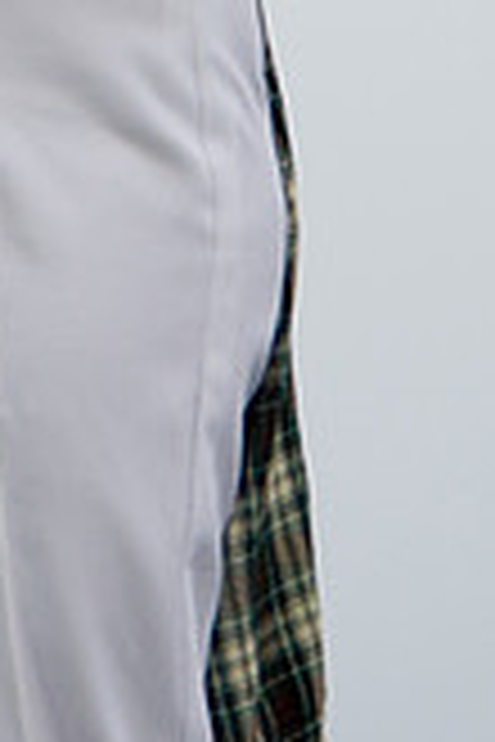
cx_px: -160
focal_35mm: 471
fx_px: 9714
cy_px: -634
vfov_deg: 4.3
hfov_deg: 2.9
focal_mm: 78
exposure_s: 1/160
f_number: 6.3
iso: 640
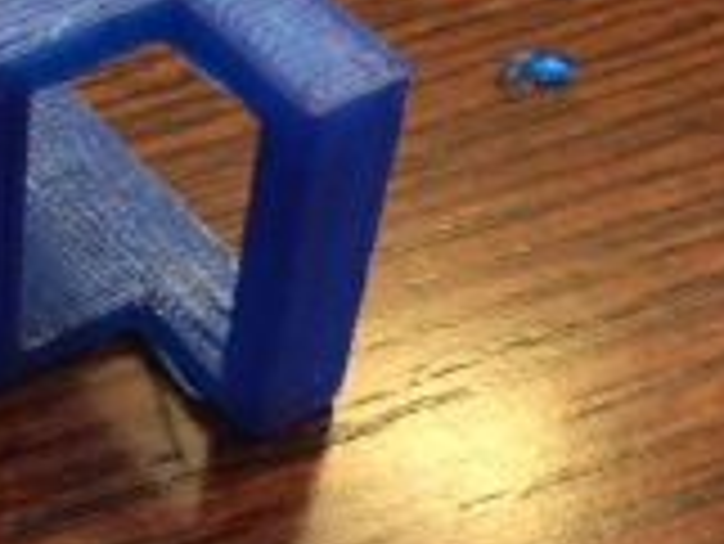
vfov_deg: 15.4
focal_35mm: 96
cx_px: 2
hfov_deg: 19.8
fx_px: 2009
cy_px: 243
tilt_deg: -48.0
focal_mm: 4.15
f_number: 2.2
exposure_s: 1/17
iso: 320
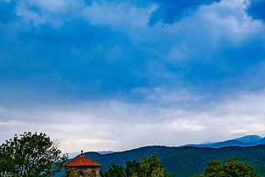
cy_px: 161
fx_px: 236
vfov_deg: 38.1
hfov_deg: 58.7
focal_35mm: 32
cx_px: 125
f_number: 8
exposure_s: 1/25
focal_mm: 11.5
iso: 160
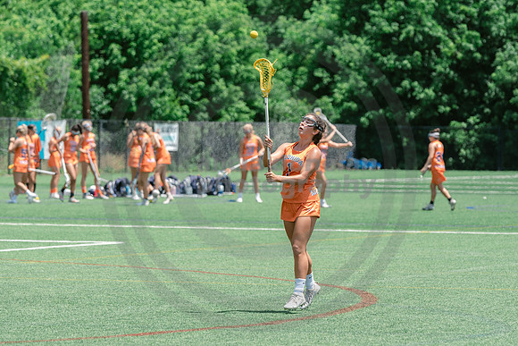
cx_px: 329
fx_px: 4278
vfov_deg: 4.6
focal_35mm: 297
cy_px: 184
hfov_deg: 6.9
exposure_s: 1/1600
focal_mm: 195
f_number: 5
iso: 400
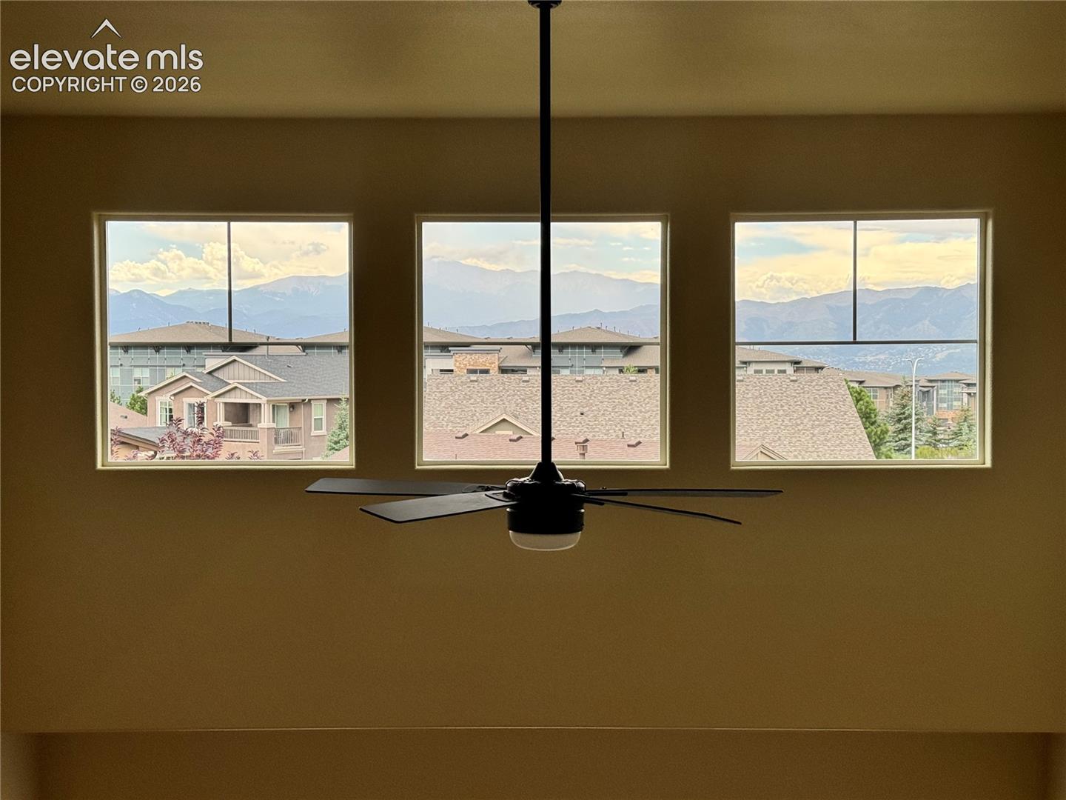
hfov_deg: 39.7
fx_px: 1478
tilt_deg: -2.5
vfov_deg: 30.3
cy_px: 400
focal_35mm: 48
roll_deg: +0.0
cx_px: 533
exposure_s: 1/467
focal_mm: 6.76
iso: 64
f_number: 1.78
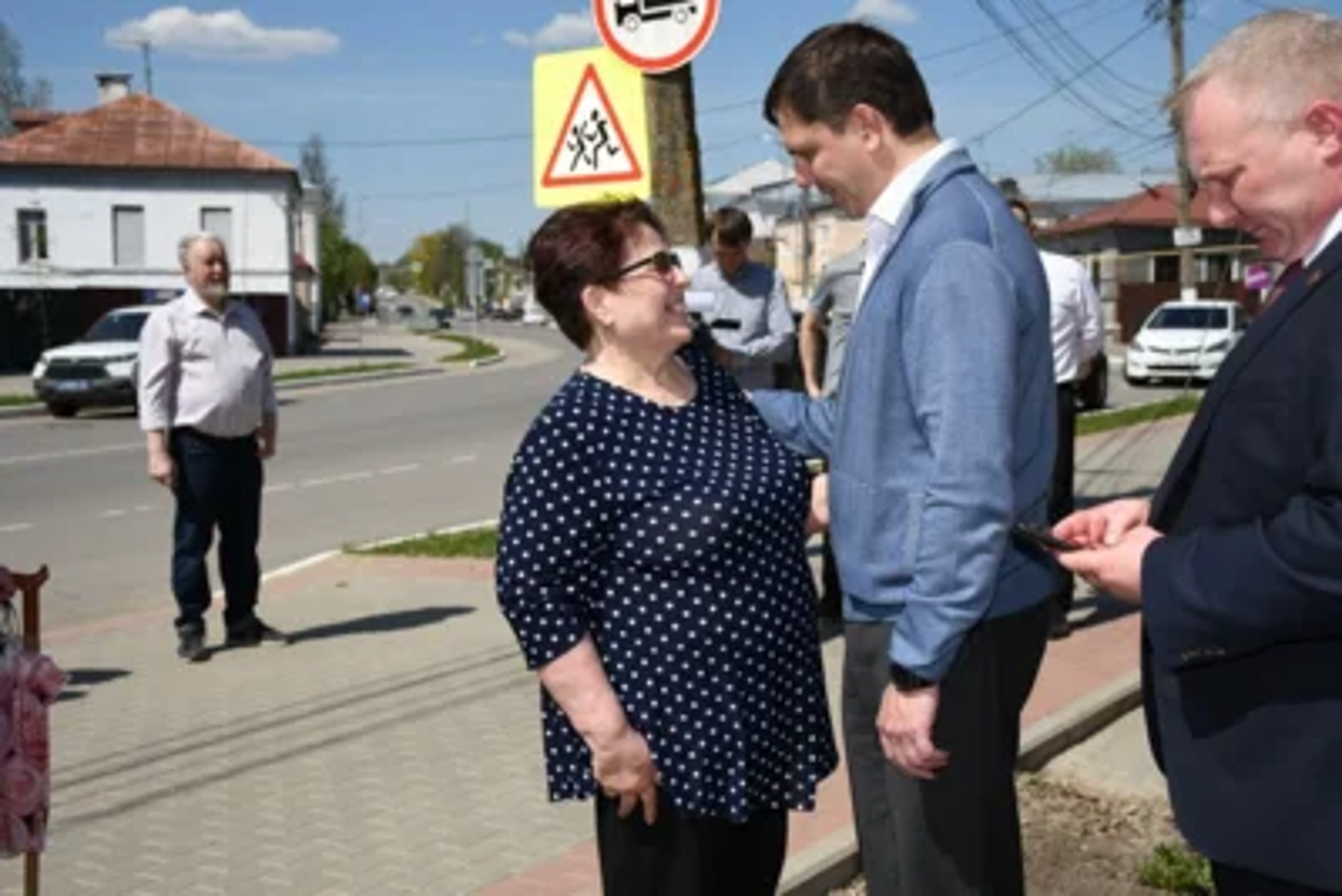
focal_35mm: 48
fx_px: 1790
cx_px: 671
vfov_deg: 28.1
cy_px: 448
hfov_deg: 41.1
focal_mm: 32
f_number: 5
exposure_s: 1/1600
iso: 160
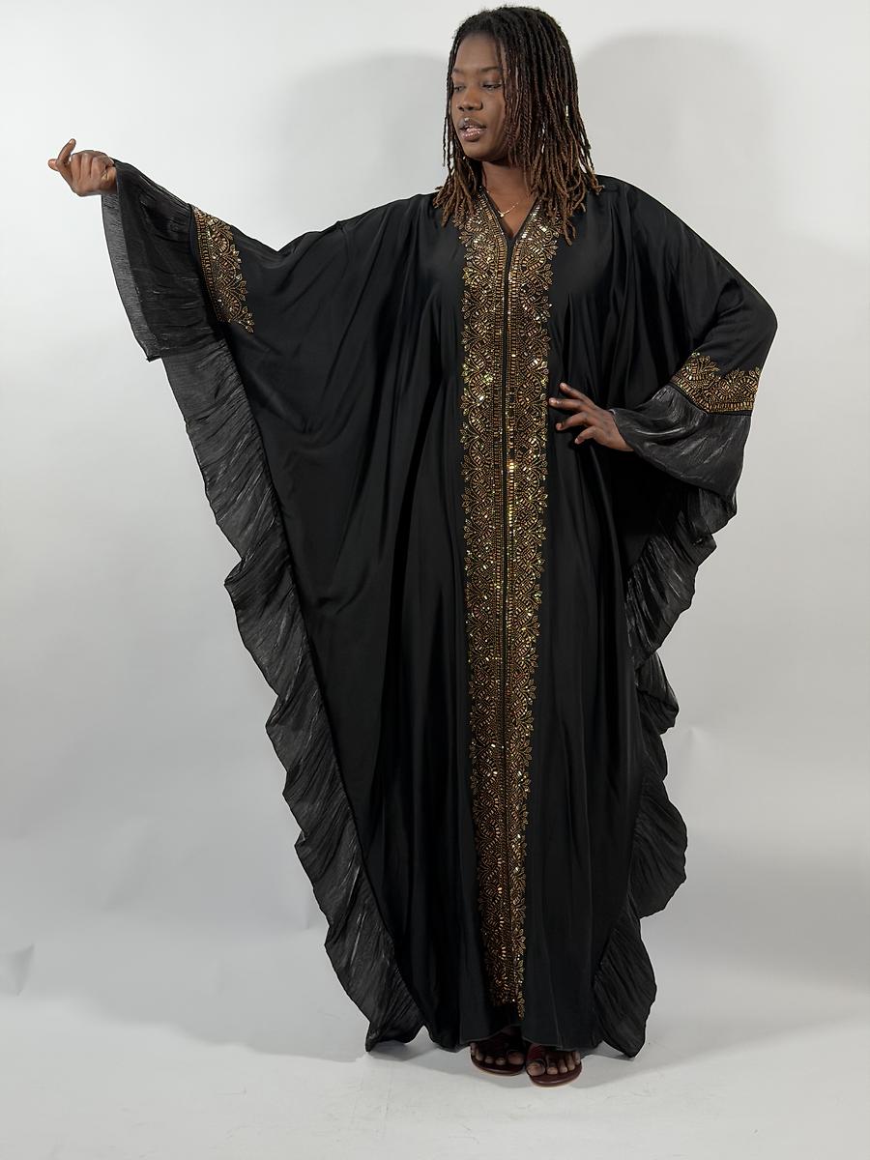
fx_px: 1609
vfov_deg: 39.7
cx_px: 435
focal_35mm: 48
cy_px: 580
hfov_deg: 30.3
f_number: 1.78
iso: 125
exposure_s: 1/100
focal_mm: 6.76
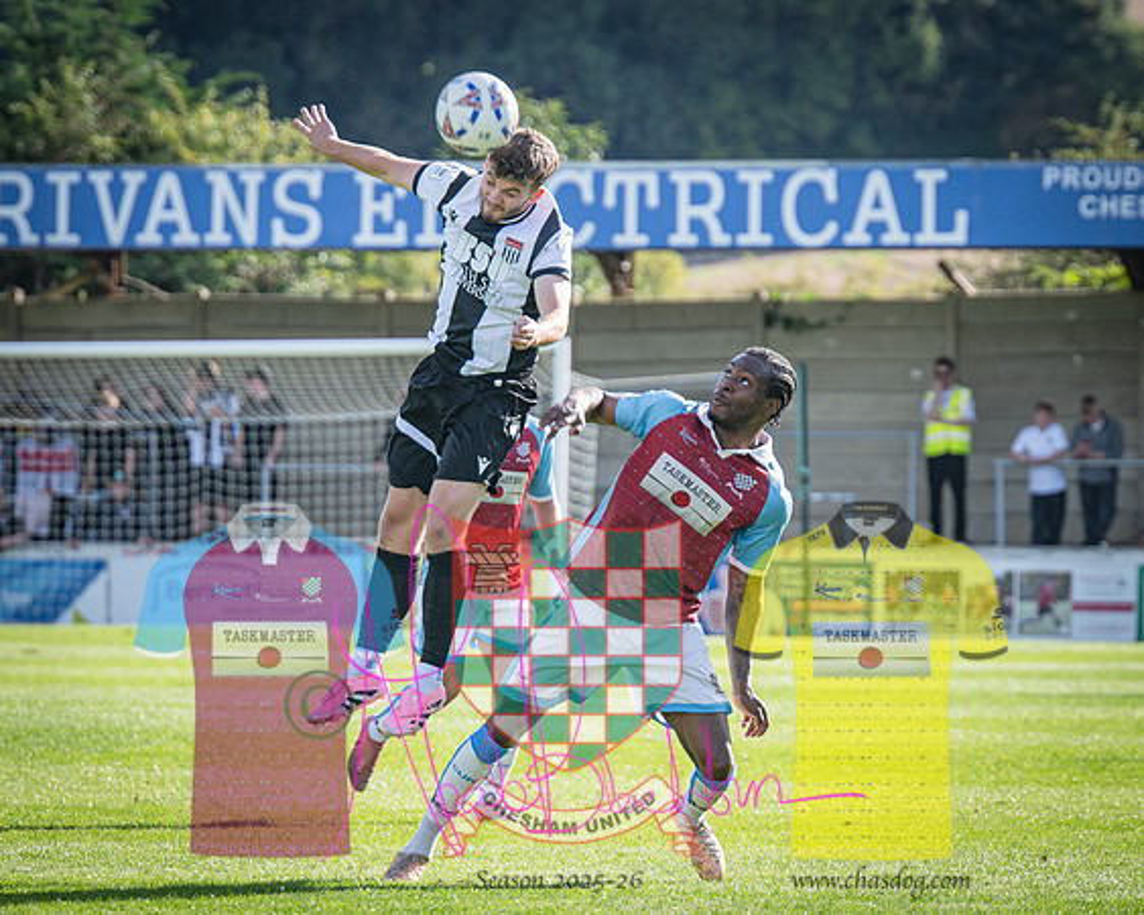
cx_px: 525
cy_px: 443
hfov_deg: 5.2
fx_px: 12584
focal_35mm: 372
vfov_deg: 4.2
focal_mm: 160
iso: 200
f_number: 4
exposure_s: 1/800
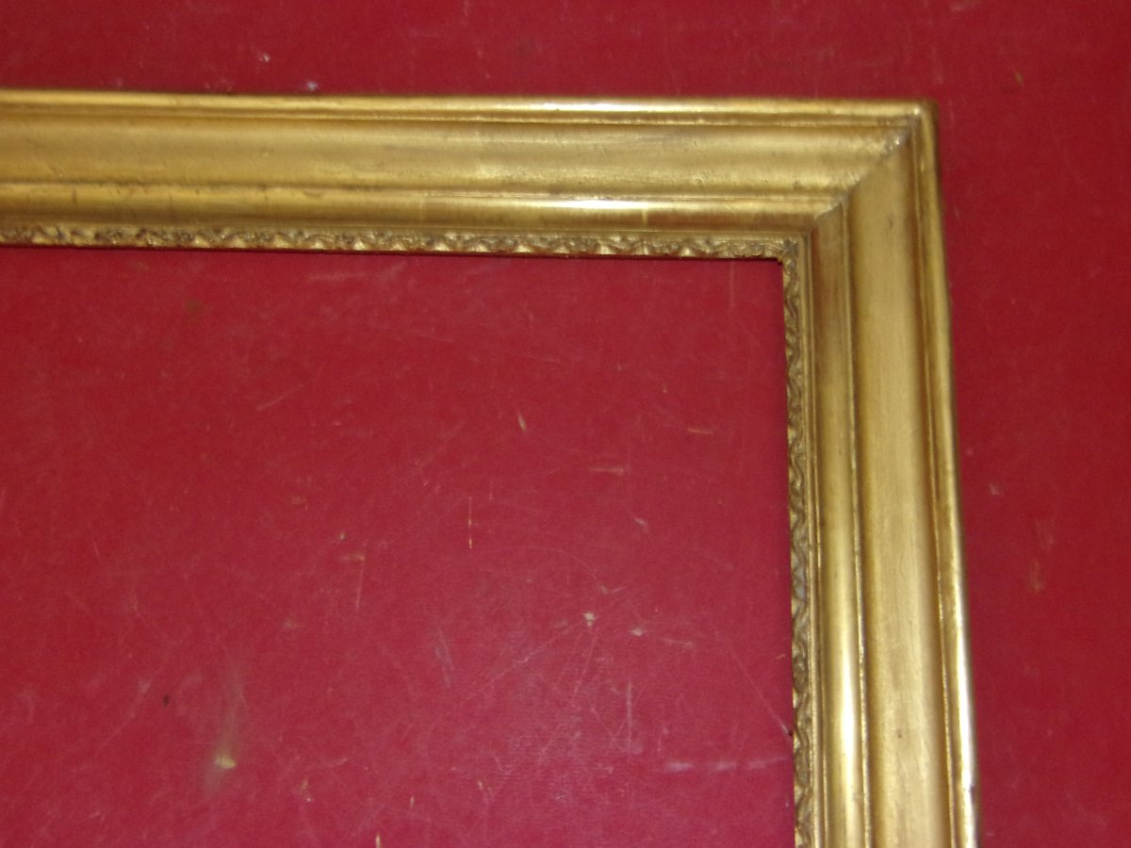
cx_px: 566
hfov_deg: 51.4
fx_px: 1176
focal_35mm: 36
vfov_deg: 39.7
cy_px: 424
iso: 200
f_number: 3.9
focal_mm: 6.5
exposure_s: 1/34
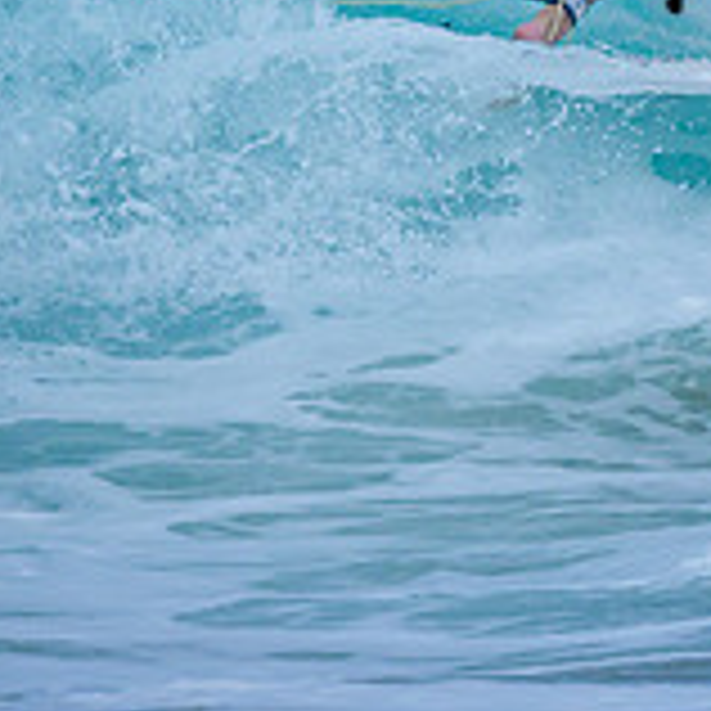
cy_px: -360
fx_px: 79497
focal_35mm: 3421
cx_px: 712
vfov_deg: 0.5
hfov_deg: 0.5
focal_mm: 800
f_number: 6.3
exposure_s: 1/3200
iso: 500
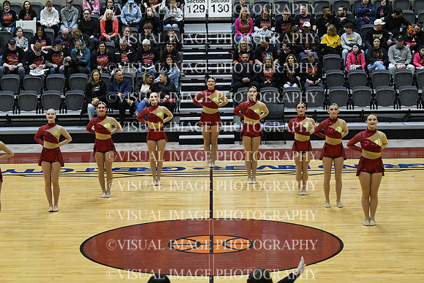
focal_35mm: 105
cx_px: 212
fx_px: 1237
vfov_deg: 13.0
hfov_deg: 19.5
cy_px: 142
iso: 5000
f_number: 4
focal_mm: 70
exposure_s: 1/500
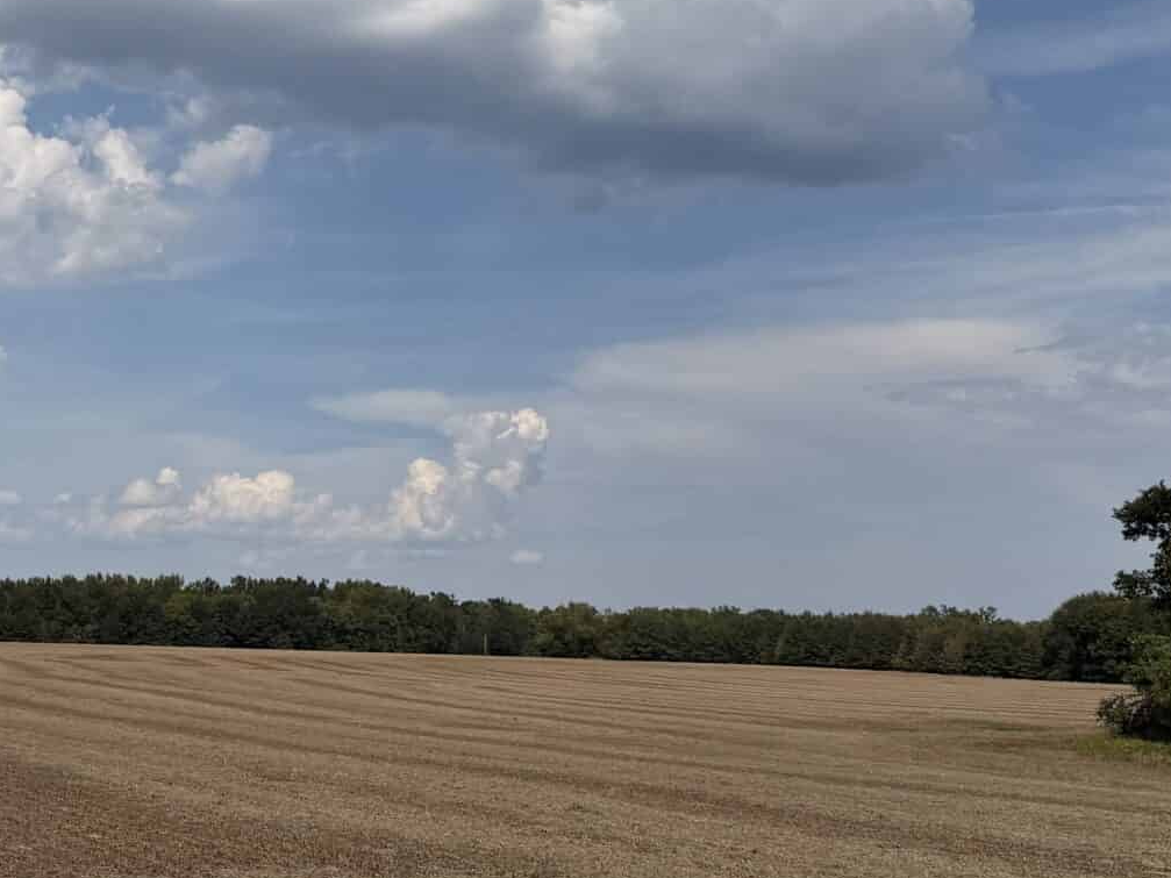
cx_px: 53
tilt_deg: +6.0
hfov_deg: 29.9
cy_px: 485
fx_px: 2063
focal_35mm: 61
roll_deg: +0.6
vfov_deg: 24.0
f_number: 1.78
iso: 80
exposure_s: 1/9091
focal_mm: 6.76
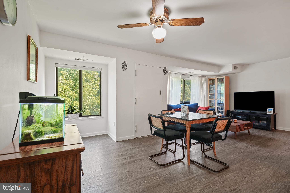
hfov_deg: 96.7
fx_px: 129
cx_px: 145
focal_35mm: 16
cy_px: 96
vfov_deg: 73.7
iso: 100
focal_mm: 16
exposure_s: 1
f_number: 8
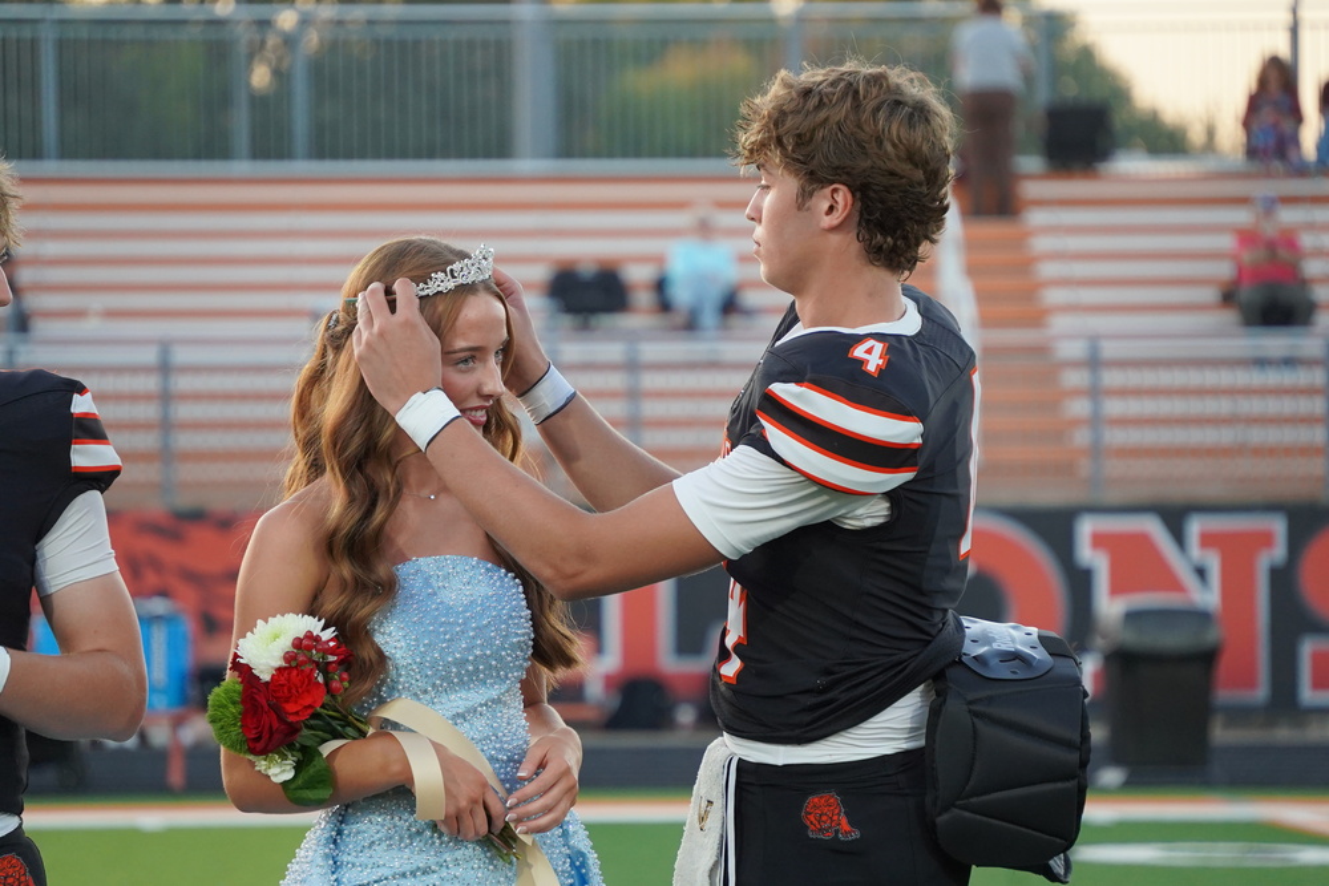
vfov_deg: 5.1
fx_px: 9894
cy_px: 443
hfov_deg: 7.7
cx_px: 664
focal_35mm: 268
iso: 1600
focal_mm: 179
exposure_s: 1/320
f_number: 6.3
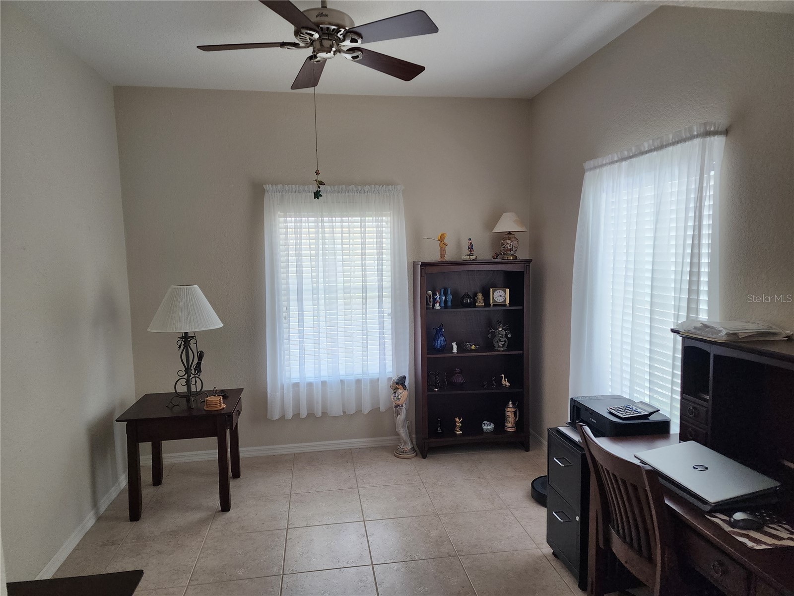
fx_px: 528
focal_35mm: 23
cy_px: 298
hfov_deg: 73.9
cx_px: 397
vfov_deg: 58.9
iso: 160
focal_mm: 6.4
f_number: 1.8
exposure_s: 1/120
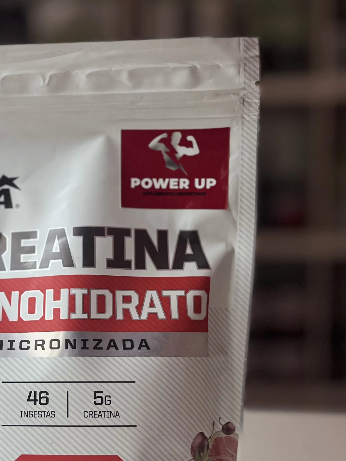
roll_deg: +0.9
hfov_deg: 29.1
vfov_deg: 38.9
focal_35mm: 49
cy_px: 245
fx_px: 653
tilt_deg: -4.3
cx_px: 72
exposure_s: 1/50
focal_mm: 5.1
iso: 200
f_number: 1.6
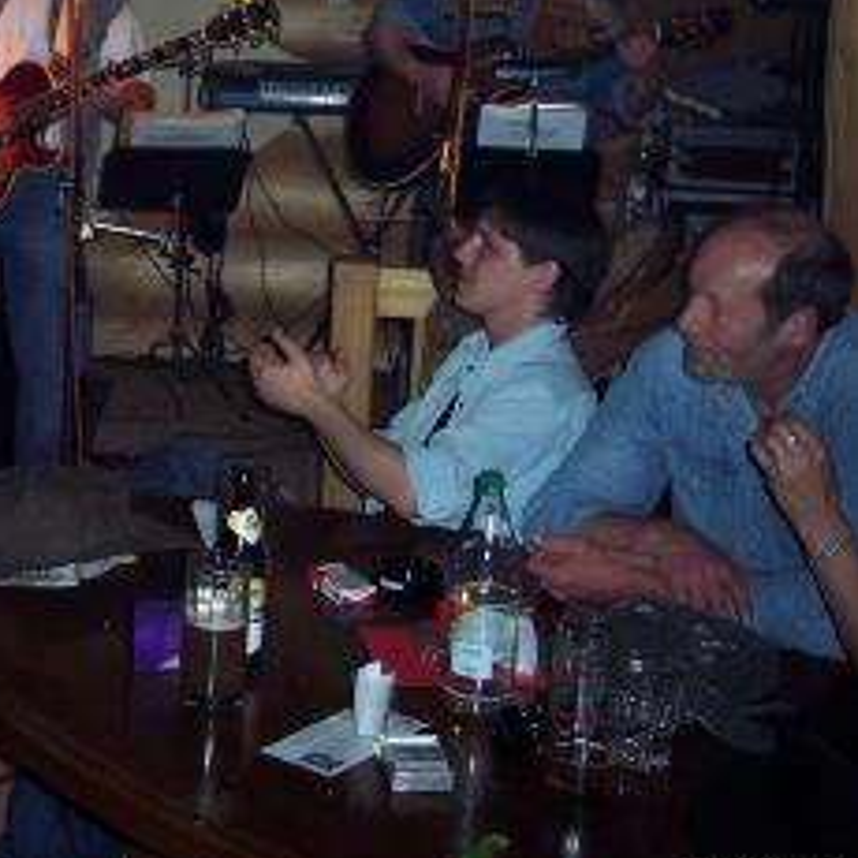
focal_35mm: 75
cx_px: -67
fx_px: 2103
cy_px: 181
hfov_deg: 21.9
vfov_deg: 22.8
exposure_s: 1/60
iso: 100
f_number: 2.8
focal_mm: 8
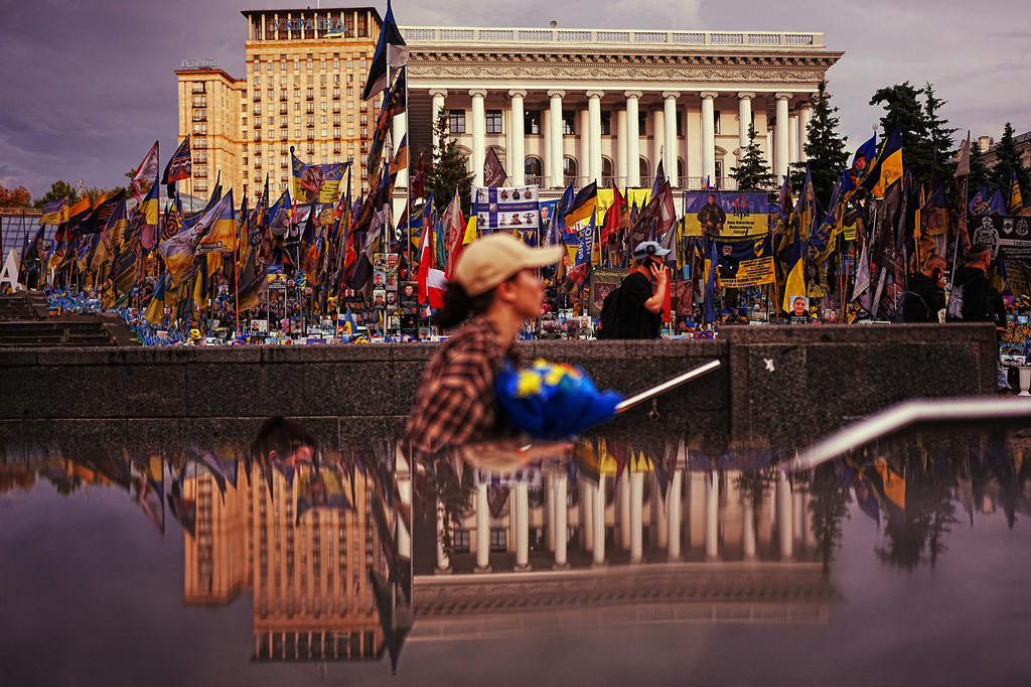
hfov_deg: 54.4
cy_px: 344
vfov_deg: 37.8
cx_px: 516
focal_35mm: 35
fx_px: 1002
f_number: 1.4
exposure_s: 1/1250
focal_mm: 35
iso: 125
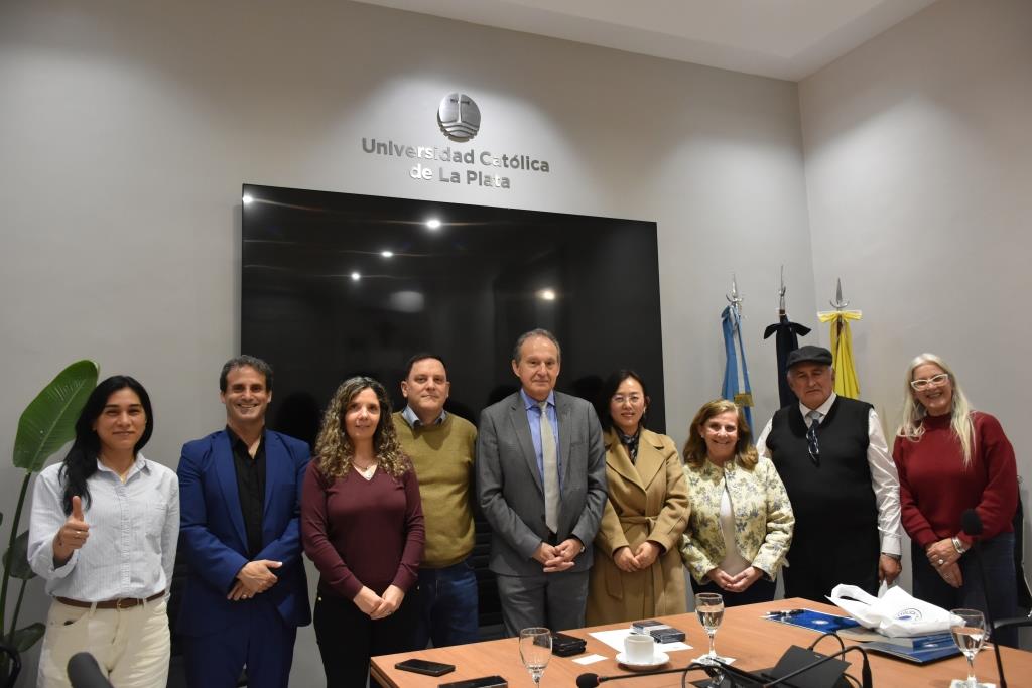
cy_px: 344
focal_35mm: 27
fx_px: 774
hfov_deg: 67.4
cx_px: 516
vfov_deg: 47.9
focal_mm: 18
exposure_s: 1/80
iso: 1600
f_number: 4.5
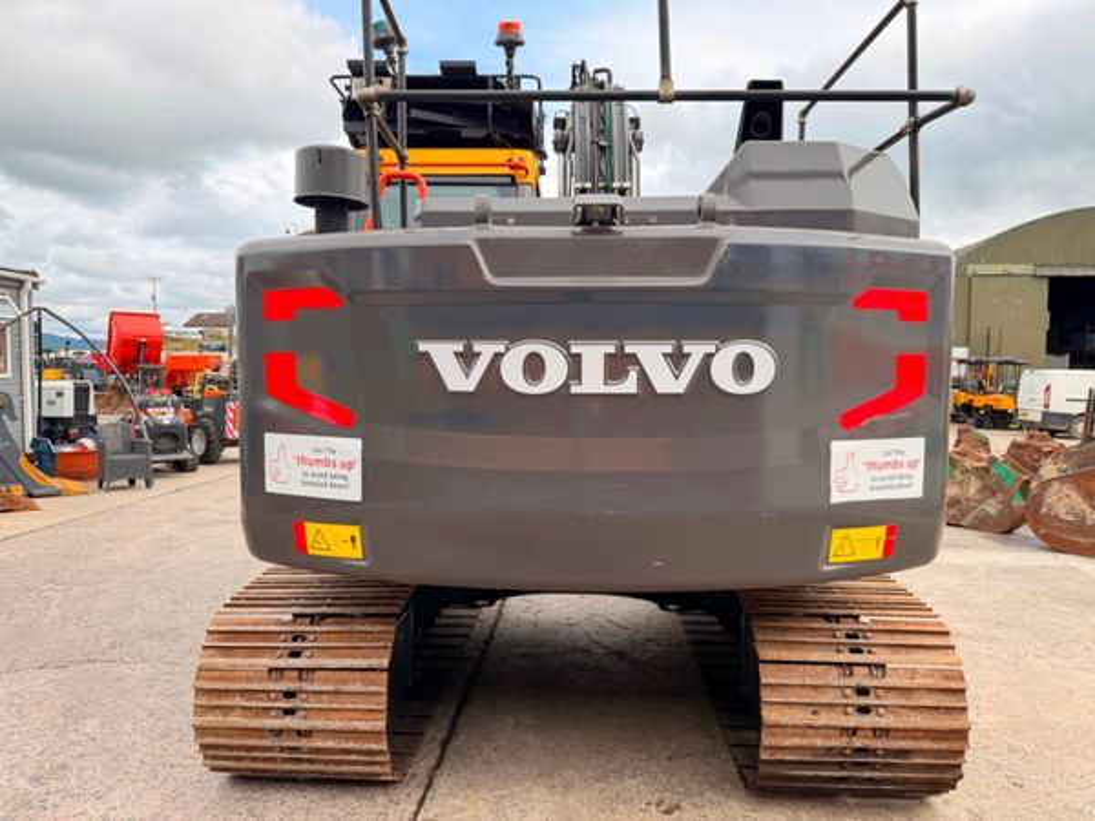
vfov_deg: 56.8
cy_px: 410
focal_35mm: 24
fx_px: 759
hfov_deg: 71.6
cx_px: 548
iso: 100
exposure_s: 1/967
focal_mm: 6.76
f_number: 1.78
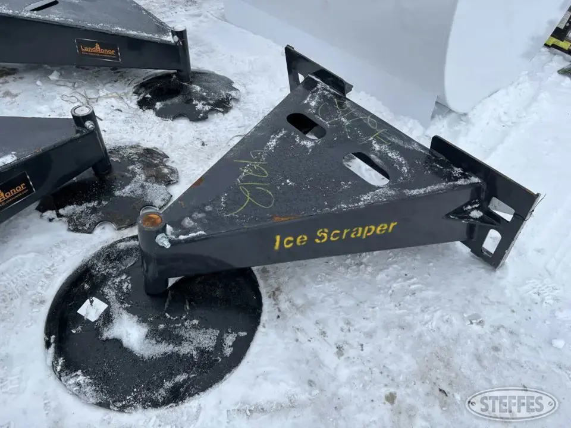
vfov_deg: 53.1
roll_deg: -8.2
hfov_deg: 67.3
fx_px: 429
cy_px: 214
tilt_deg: -42.0
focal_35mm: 26
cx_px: 286
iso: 50
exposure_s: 1/1048
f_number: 1.5
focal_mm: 5.7
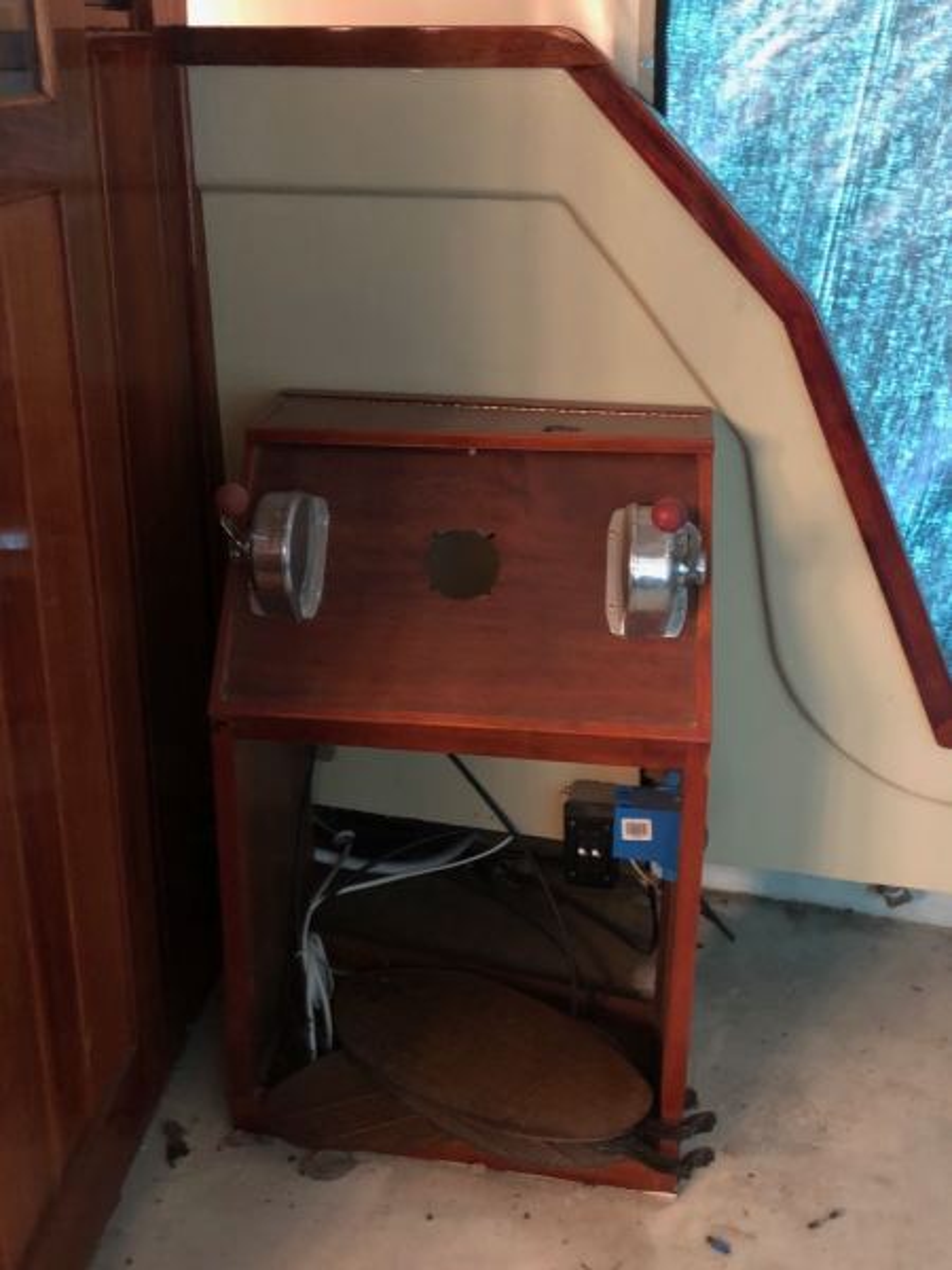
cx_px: 476
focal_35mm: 28
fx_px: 1027
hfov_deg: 49.7
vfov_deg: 63.4
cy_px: 635
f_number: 1.8
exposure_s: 1/4
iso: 125
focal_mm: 3.99
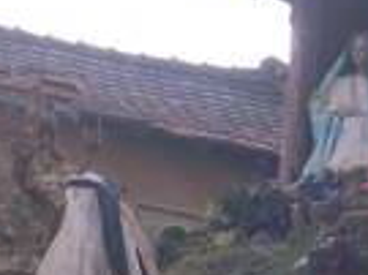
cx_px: 294
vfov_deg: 4.4
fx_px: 3611
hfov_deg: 5.8
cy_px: 199
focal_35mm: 340
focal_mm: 17.4
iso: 50
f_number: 4.9
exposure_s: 1/86
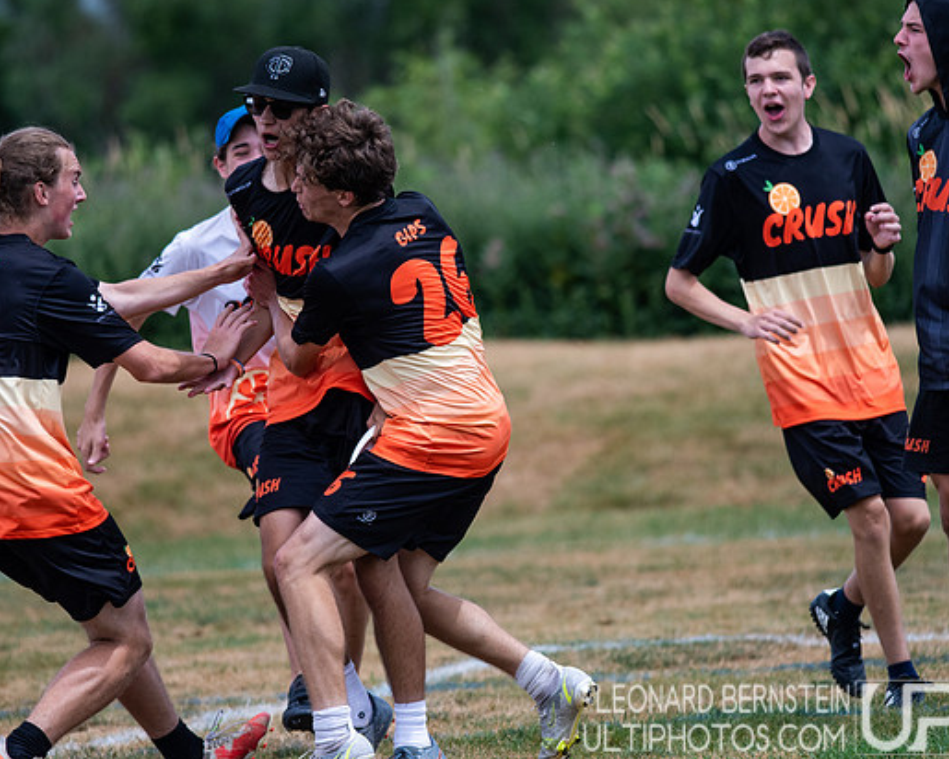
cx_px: 491
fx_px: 15560
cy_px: 359
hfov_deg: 3.5
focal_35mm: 554
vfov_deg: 2.8
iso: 400
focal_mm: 300
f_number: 4
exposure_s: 1/2500
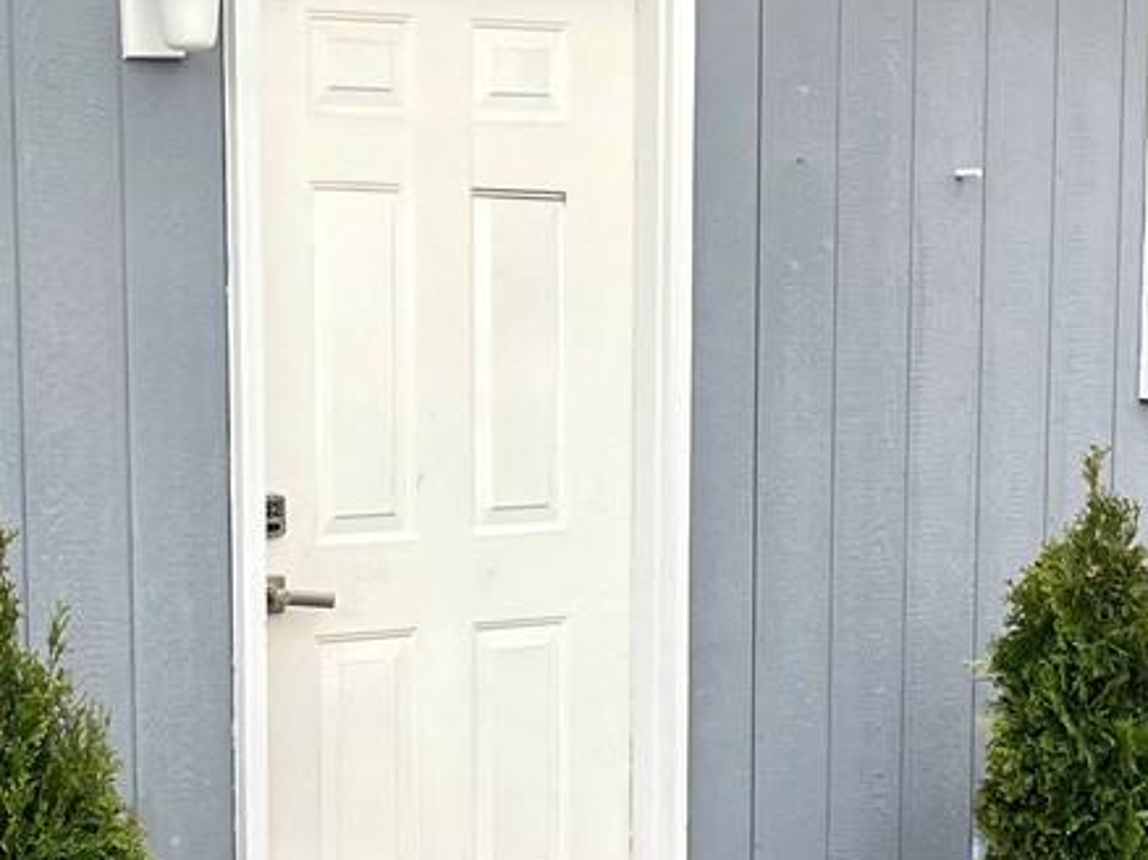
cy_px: 726
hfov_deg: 20.6
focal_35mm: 95
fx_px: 3149
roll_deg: +0.5
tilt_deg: -6.8
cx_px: 419
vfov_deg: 15.4
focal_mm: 5.1
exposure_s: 1/424
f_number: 1.6
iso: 50
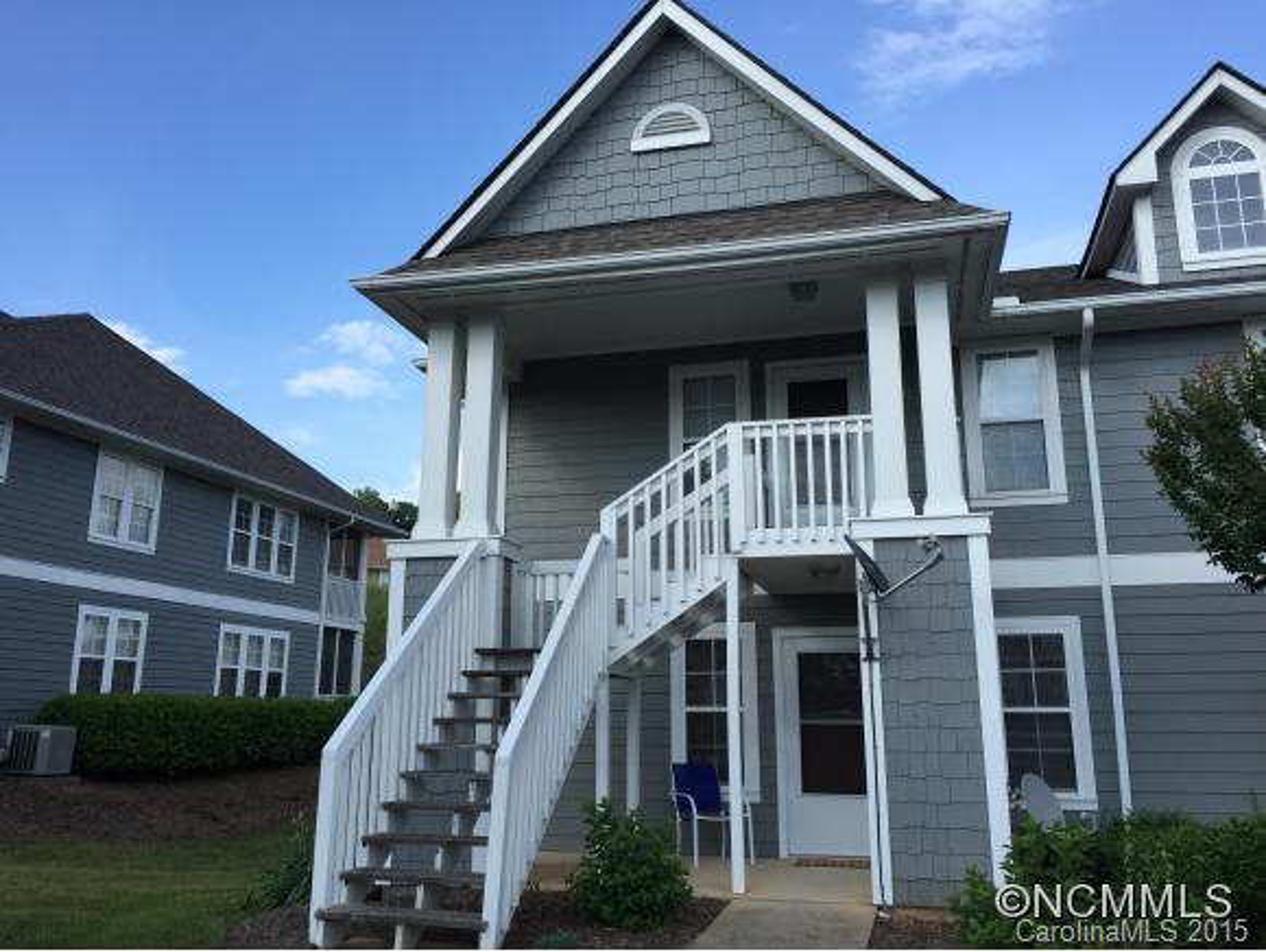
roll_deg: -0.4
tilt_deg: +13.0
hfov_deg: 61.6
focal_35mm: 29
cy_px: 476
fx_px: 1061
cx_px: 633
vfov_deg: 48.3
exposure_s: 1/942
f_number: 2.2
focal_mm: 4.15
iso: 32
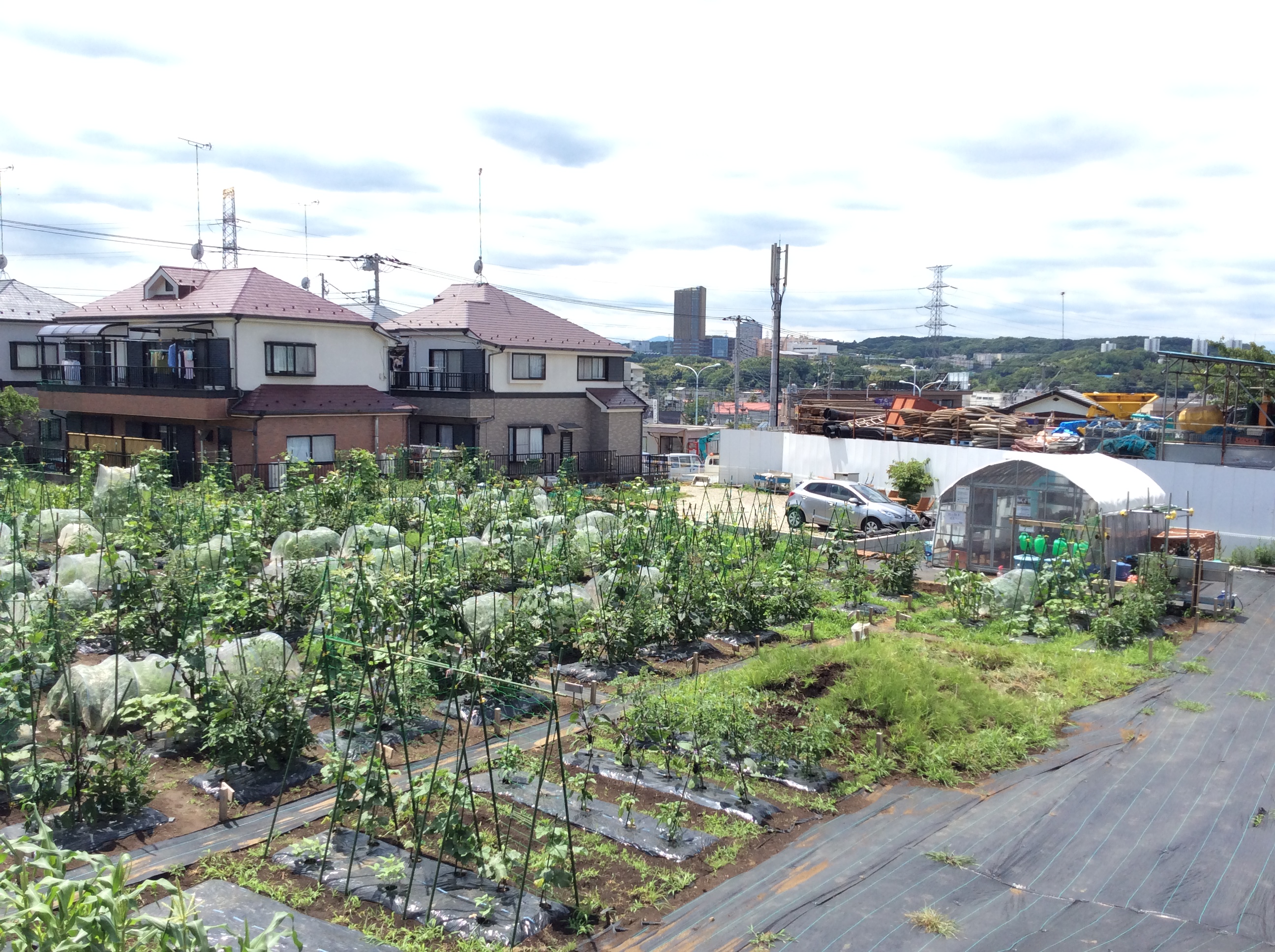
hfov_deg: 56.9
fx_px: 1177
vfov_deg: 44.1
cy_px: 476
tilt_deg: -6.6
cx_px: 638
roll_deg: +0.2
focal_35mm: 32
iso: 32
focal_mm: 3.3
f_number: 2.4
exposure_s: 1/907
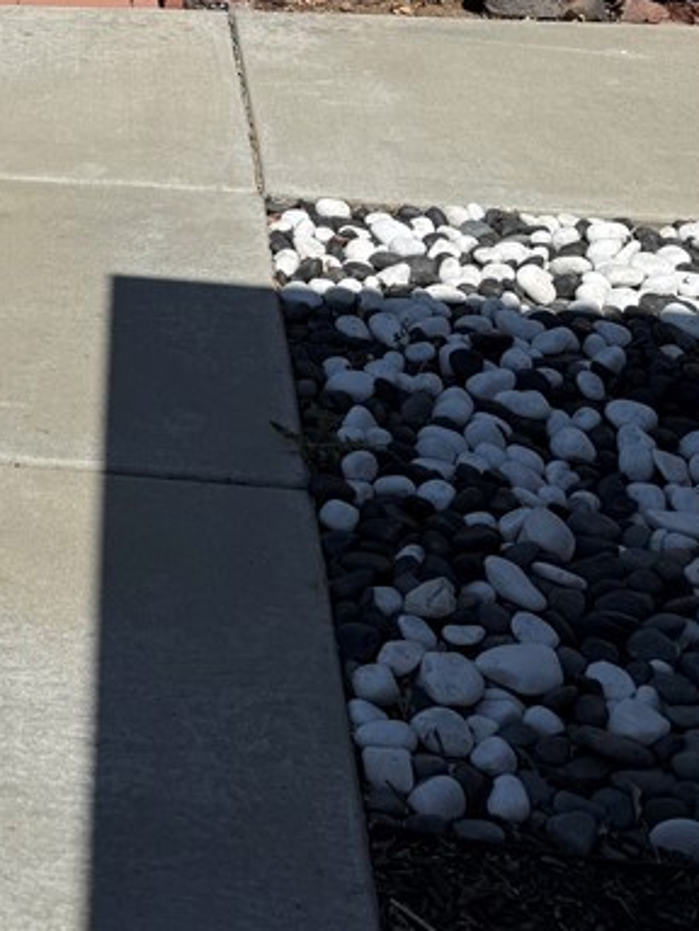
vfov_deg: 29.0
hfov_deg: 20.4
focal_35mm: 64
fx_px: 1723
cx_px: -274
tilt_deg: -20.4
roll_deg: +0.9
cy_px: 82
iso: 80
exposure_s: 1/9091
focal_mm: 6.76
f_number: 1.78
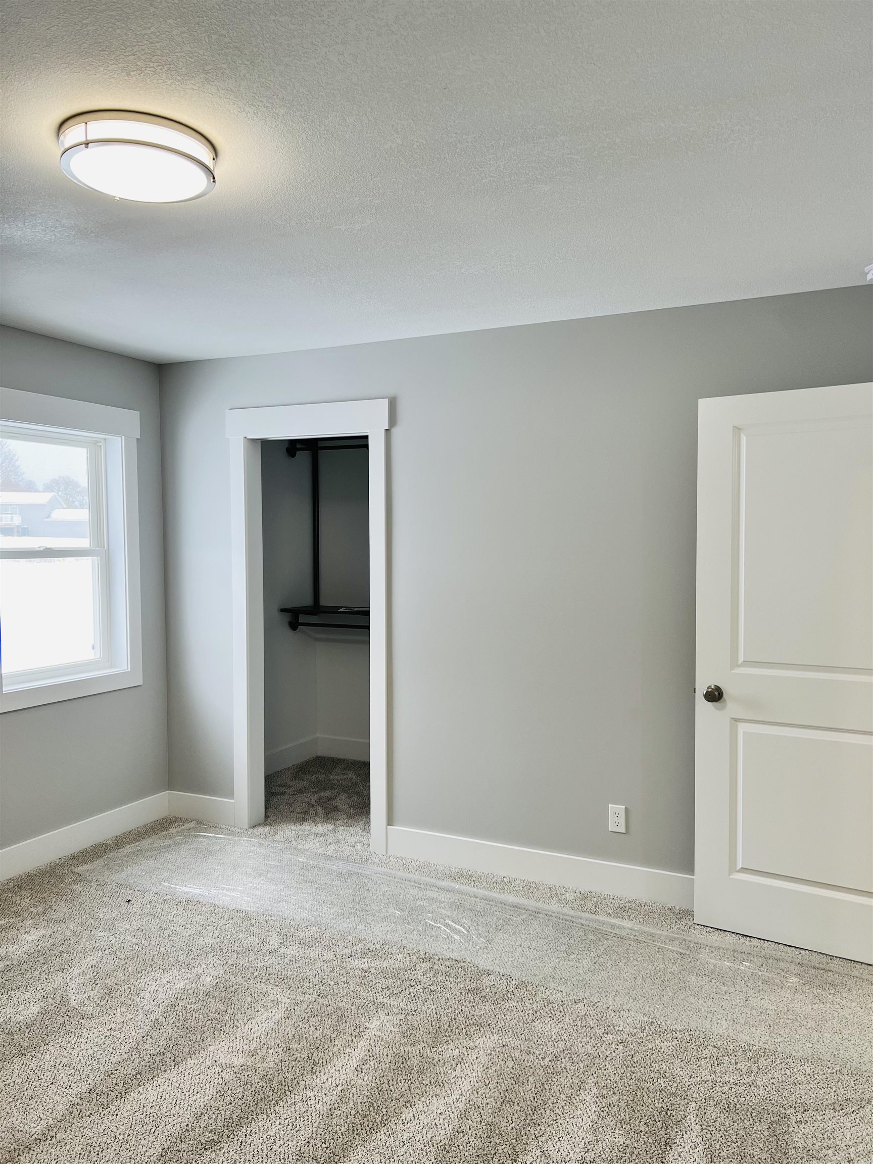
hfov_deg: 53.1
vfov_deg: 67.3
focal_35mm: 26
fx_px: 874
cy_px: 582
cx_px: 436
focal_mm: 5.7
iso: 64
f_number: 1.5
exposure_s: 1/120
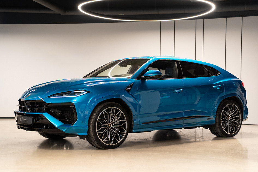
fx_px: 437
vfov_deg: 22.3
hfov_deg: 32.9
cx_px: 129
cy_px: 86
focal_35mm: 61
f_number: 2.8
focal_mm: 61
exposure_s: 1/100
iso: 1250
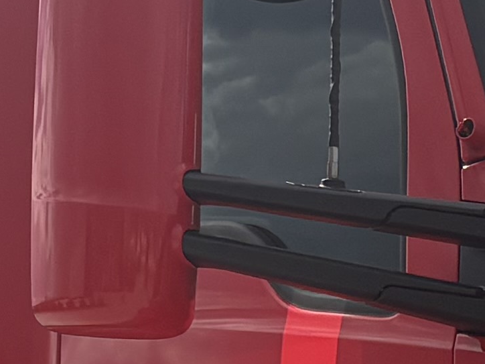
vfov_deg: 7.0
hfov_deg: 9.6
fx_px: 2872
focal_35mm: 205
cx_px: 535
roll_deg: -1.0
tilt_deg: -2.1
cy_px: 735
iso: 50
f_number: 1.6
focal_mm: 5.96
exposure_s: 1/6993
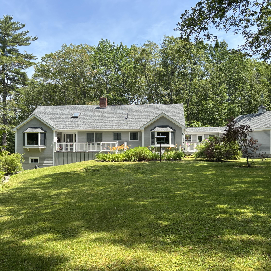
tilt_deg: +1.8
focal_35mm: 31
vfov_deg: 52.5
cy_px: 135
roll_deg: +0.5
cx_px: 147
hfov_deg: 52.5
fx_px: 275
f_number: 1.6
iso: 50
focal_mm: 5.96
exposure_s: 1/1058
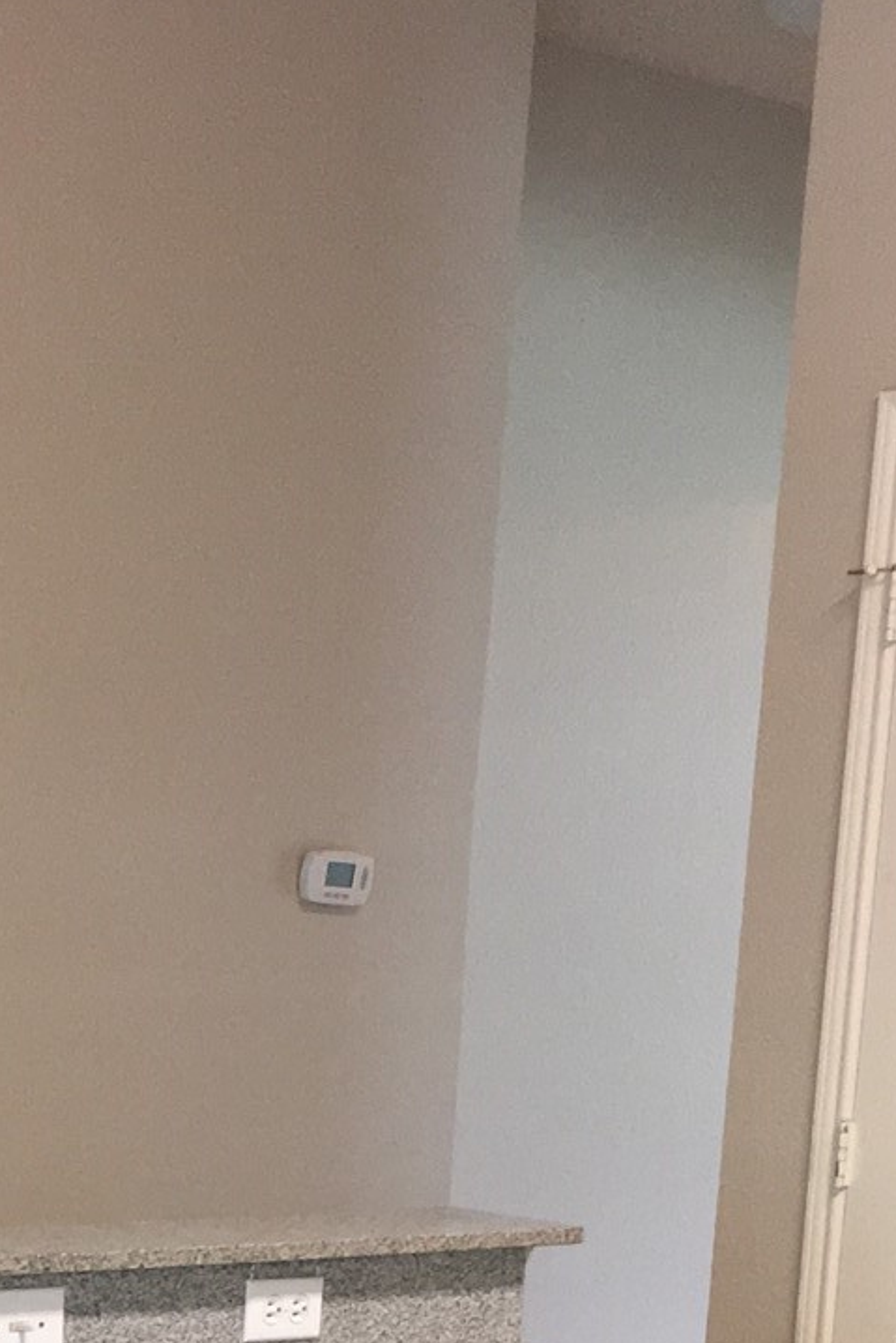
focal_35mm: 86
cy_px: 1414
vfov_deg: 22.5
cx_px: -37
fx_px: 3209
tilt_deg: -10.2
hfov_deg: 15.6
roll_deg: -2.8
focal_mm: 4.15
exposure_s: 1/30
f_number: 2.2
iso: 80
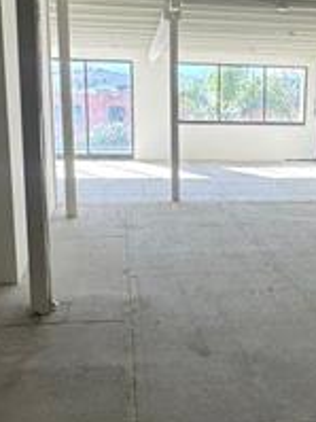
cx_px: 259
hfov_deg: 26.4
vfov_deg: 35.5
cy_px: 244
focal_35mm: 54
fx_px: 658
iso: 40
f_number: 2.2
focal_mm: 2.22
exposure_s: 1/99
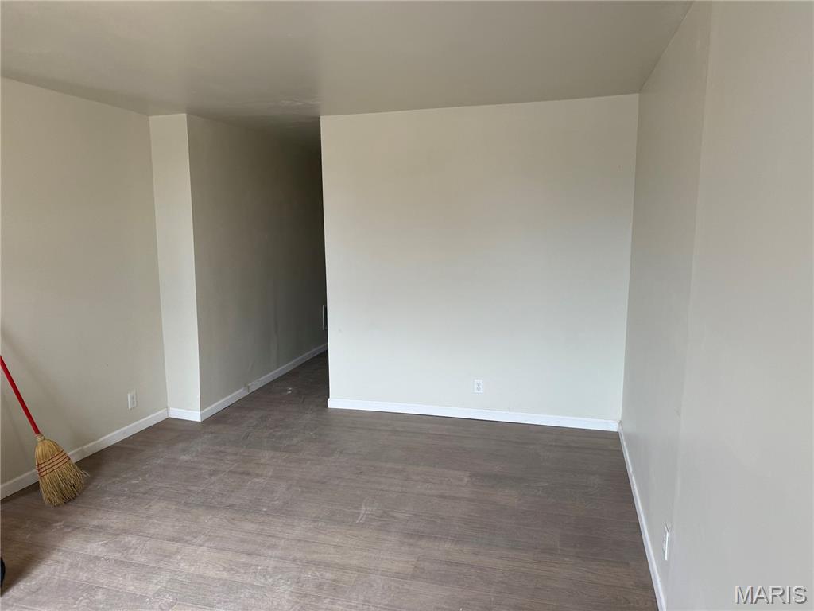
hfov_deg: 71.6
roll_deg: -0.6
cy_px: 306
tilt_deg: -7.0
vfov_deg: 56.8
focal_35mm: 24
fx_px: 564
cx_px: 407
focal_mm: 6.76
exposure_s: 1/121
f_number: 1.78
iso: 125
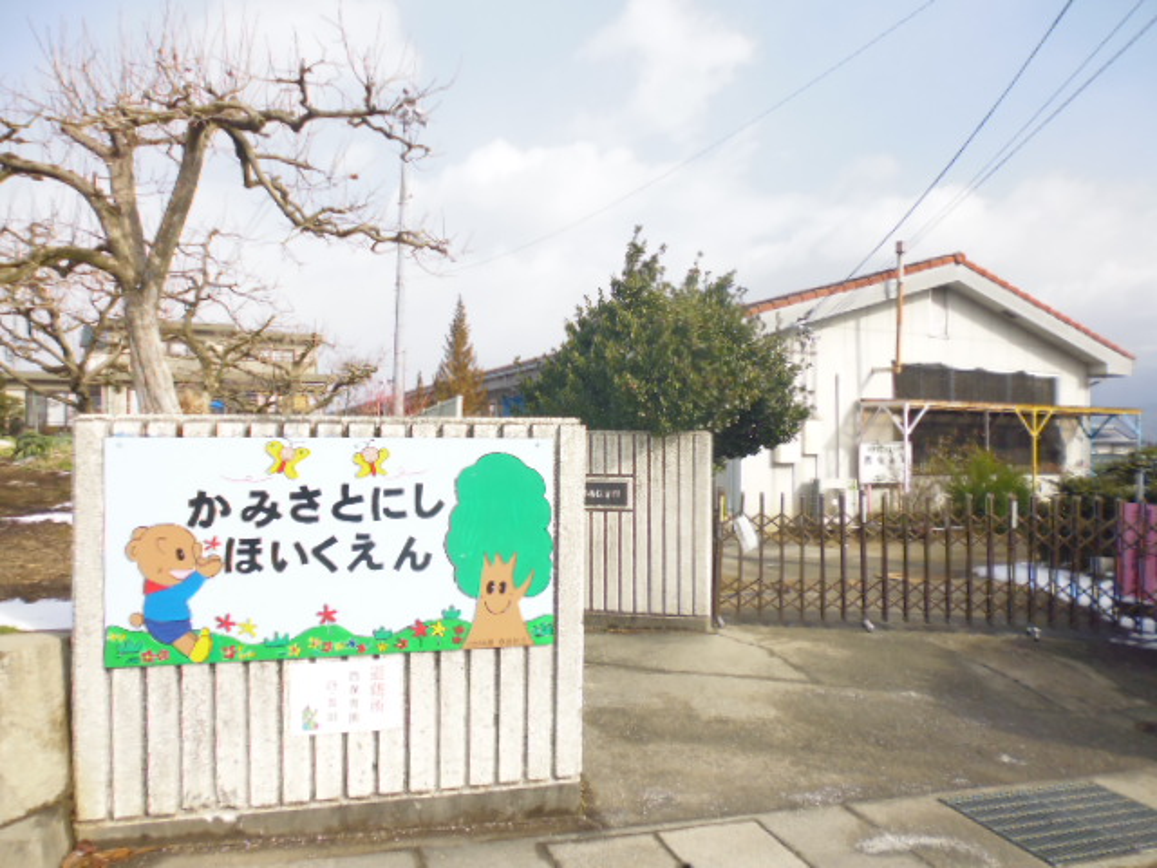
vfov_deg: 56.8
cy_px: 434
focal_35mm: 24
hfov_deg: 71.6
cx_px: 578
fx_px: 802
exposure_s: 1/80
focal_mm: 4.3
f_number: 9
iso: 100
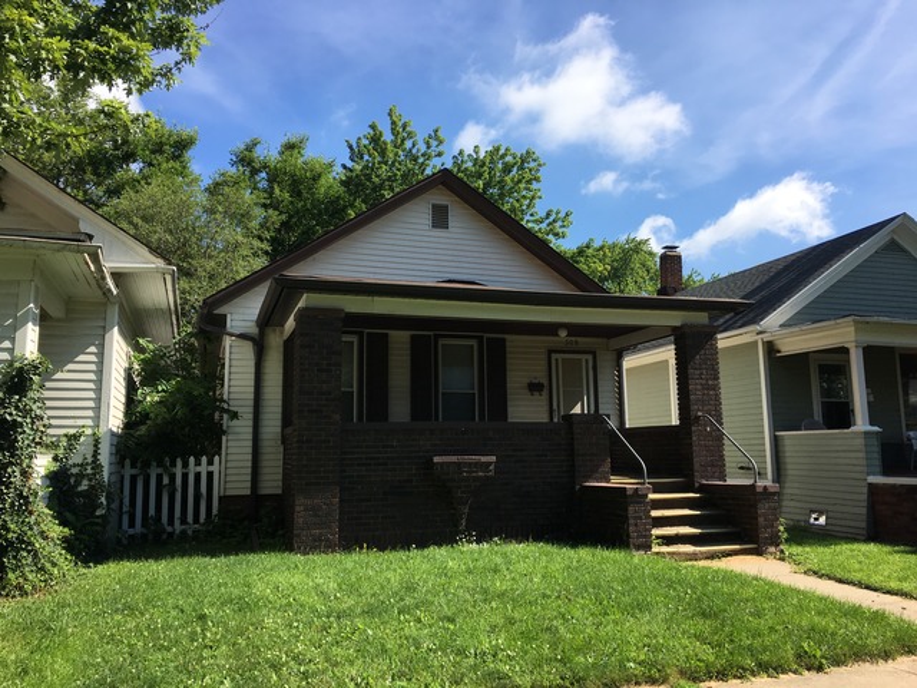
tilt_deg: +9.9
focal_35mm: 29
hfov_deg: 61.7
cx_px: 458
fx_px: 768
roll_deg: -0.5
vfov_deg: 48.2
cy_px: 344
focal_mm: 4.15
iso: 25
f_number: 2.2
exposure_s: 1/1282
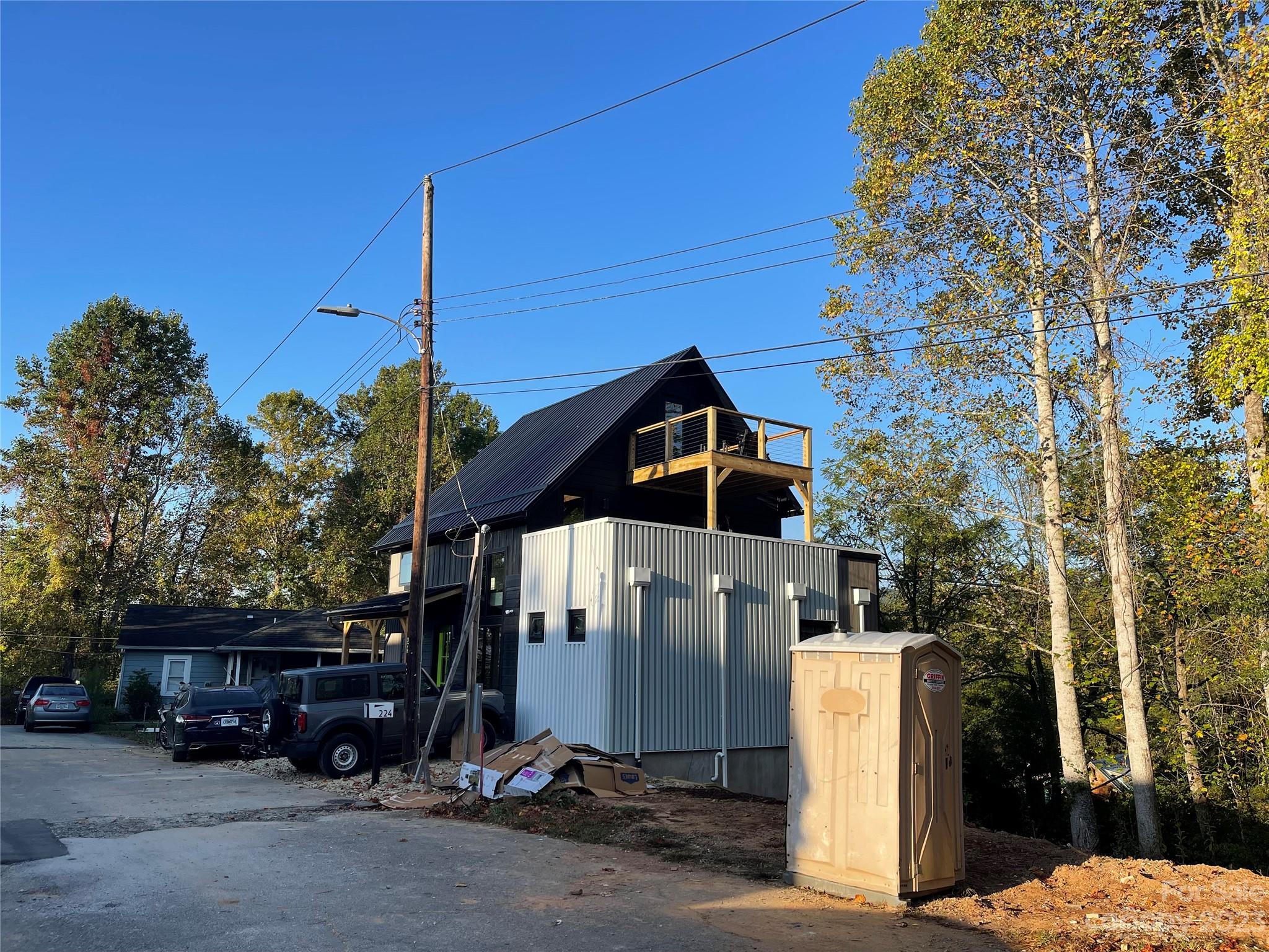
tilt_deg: +8.0
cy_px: 476
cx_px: 634
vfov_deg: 53.1
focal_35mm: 26
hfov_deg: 67.3
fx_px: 953
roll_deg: -1.5
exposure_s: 1/1456
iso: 32
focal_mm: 5.1
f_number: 1.6
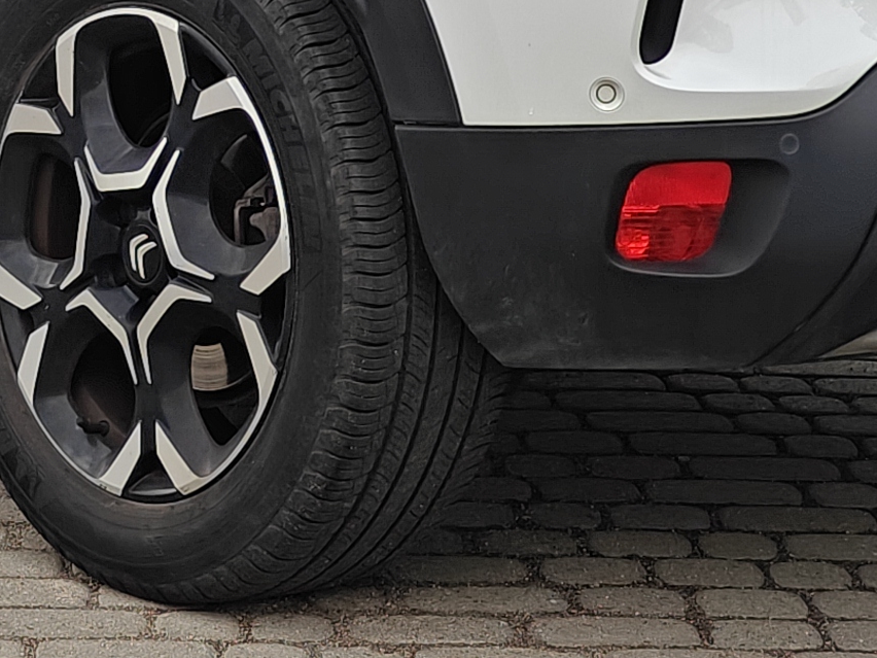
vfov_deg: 8.4
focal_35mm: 173
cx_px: 278
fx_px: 4383
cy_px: -332
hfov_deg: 11.4
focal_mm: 7.08
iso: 50
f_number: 2
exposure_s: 1/657
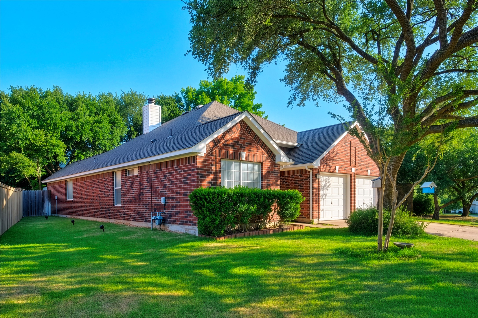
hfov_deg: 73.7
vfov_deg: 53.1
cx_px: 239
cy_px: 159
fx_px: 319
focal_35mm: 24
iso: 100
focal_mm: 24
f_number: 5.6
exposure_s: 1/100
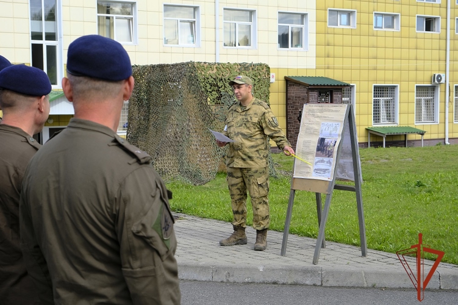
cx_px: 229
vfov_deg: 24.2
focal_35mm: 56
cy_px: 152
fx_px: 712
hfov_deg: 35.7
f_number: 5.6
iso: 320
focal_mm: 37.6
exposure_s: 1/350
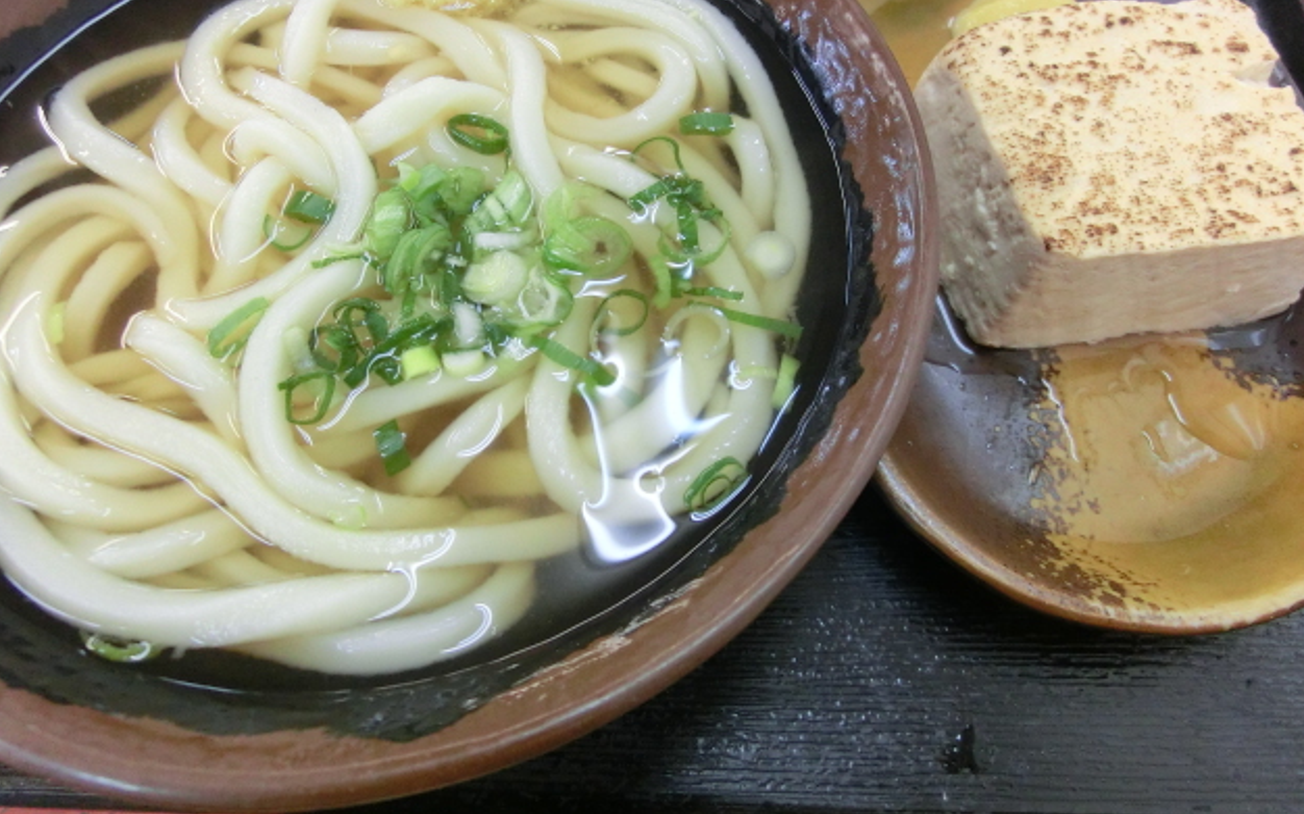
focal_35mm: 26
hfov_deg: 70.4
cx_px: 652
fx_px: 924
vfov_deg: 47.3
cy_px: 325
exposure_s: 1/60
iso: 400
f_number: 3
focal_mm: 4.24
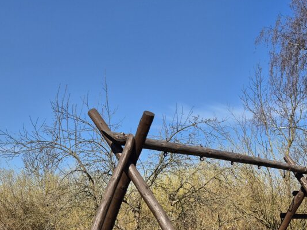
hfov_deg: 33.9
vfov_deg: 25.0
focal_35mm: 55
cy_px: 241
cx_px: 244
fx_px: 488
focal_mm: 5.4
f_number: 1.8
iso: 25
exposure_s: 1/1912
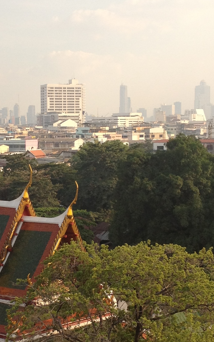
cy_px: 211
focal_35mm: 90
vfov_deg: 23.0
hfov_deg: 14.5
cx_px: 54
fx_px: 840
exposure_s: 1/778
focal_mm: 4.28
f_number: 2.4
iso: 64
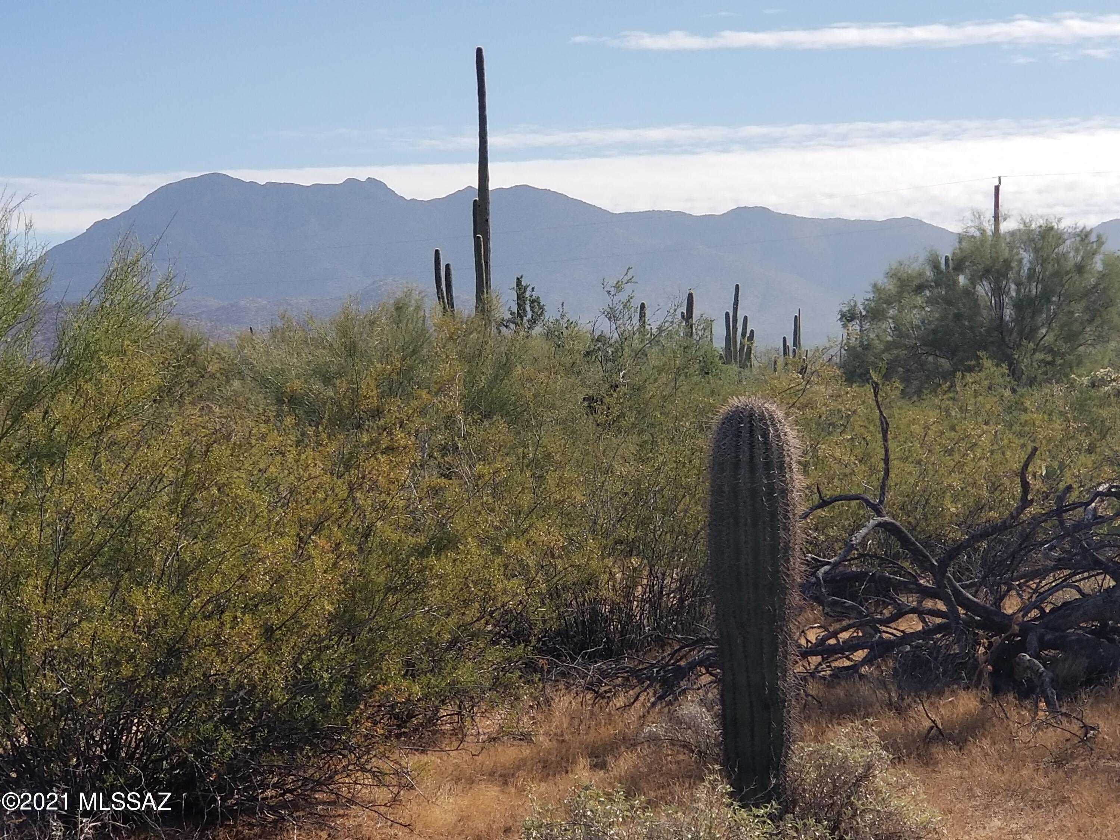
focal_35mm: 52
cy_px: 420
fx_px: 1682
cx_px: 560
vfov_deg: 28.0
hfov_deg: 36.8
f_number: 2.4
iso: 25
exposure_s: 1/1006
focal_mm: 6
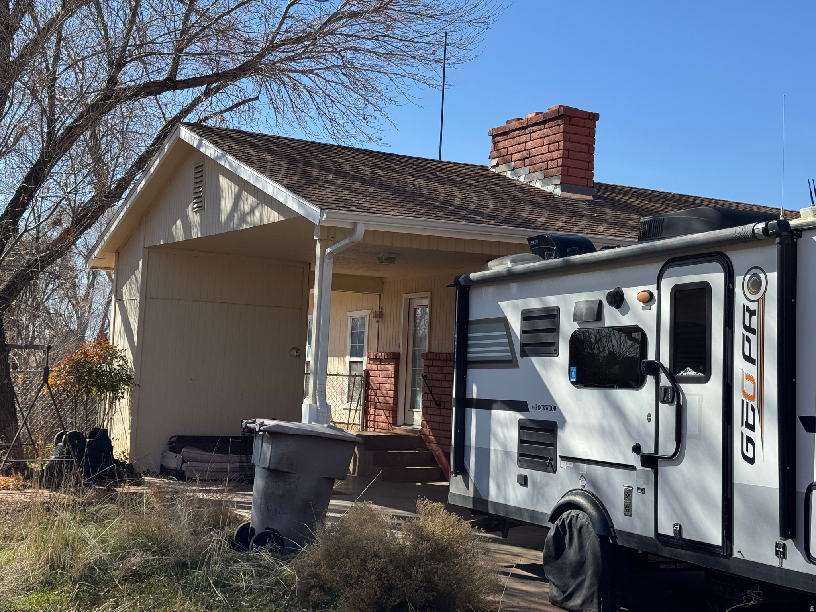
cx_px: 408
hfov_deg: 39.7
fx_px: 1131
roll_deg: -3.4
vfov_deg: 30.3
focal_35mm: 48
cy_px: 306
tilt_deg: +2.3
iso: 64
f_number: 1.78
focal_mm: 6.76
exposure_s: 1/3257
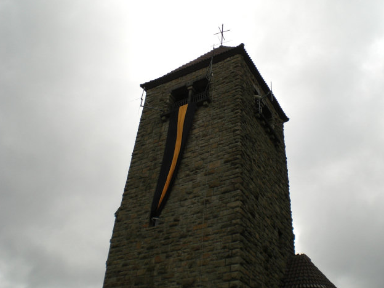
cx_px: 193
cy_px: 142
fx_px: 433
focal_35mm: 39
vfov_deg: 36.8
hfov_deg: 47.9
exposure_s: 1/500
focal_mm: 6.3
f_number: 4.4
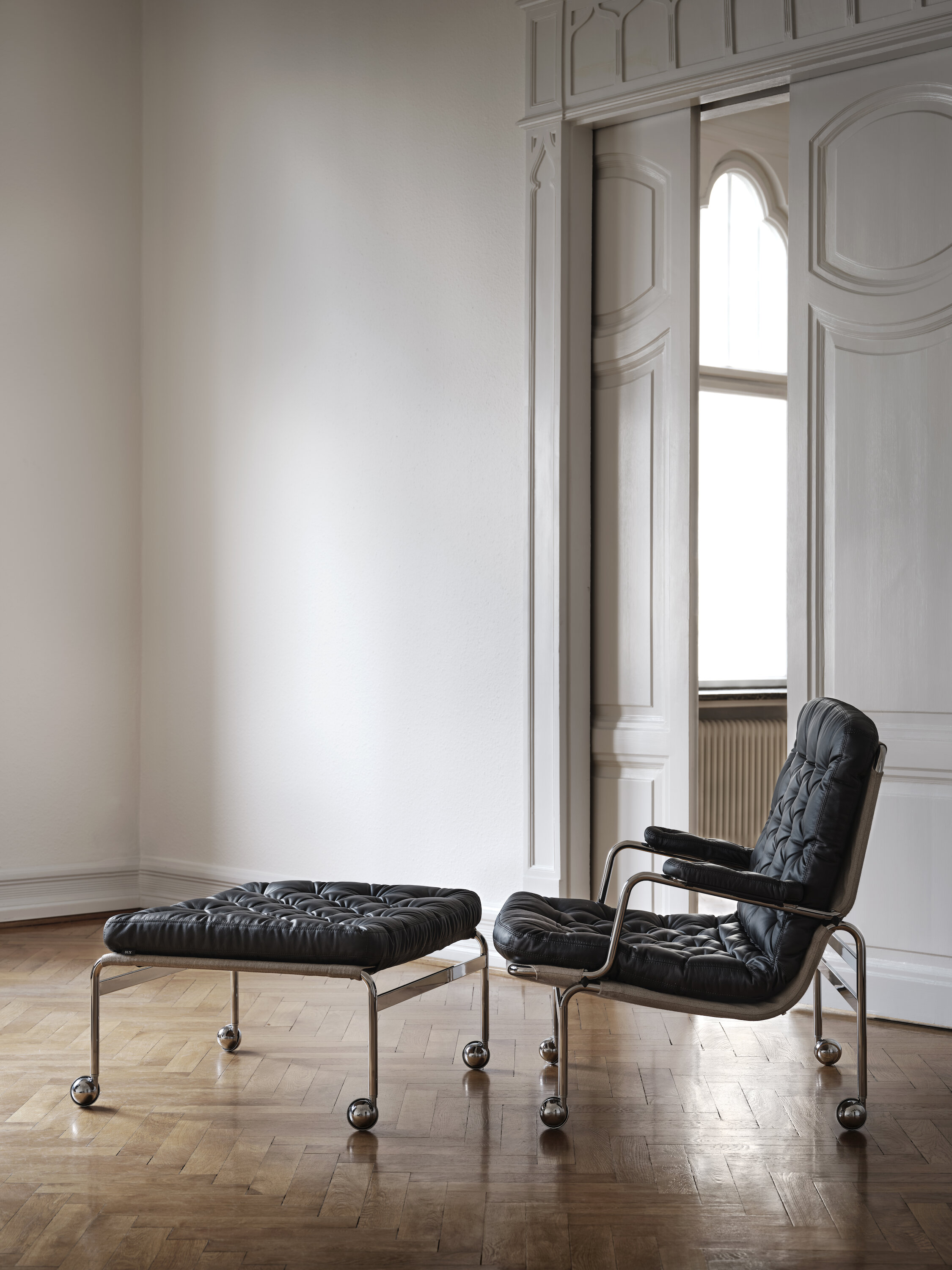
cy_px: 635
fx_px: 2163
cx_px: 476
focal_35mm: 59
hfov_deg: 24.8
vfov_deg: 32.7
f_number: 8
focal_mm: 75
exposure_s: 1/3
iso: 100
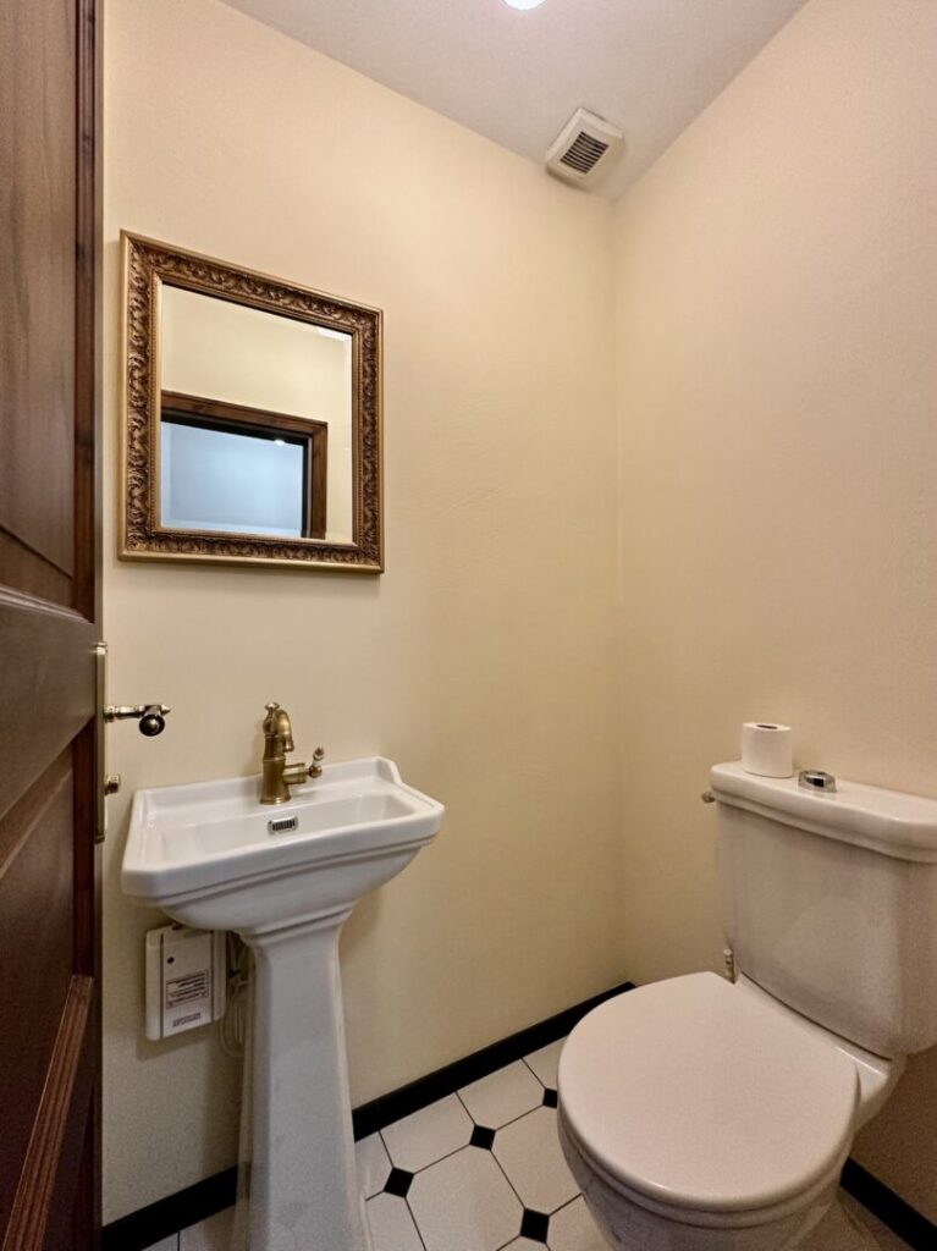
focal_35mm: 14
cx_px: 468
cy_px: 626
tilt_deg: +1.1
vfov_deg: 102.1
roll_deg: +2.9
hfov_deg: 85.6
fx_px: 506
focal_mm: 2.22
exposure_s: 1/100
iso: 250
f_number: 2.2
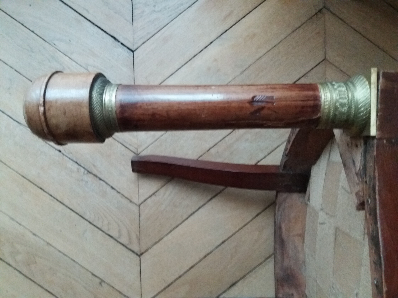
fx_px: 322
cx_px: 199
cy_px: 149
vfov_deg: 49.7
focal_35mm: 28
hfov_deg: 63.4
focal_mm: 3.7
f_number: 1.9
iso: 640
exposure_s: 1/17
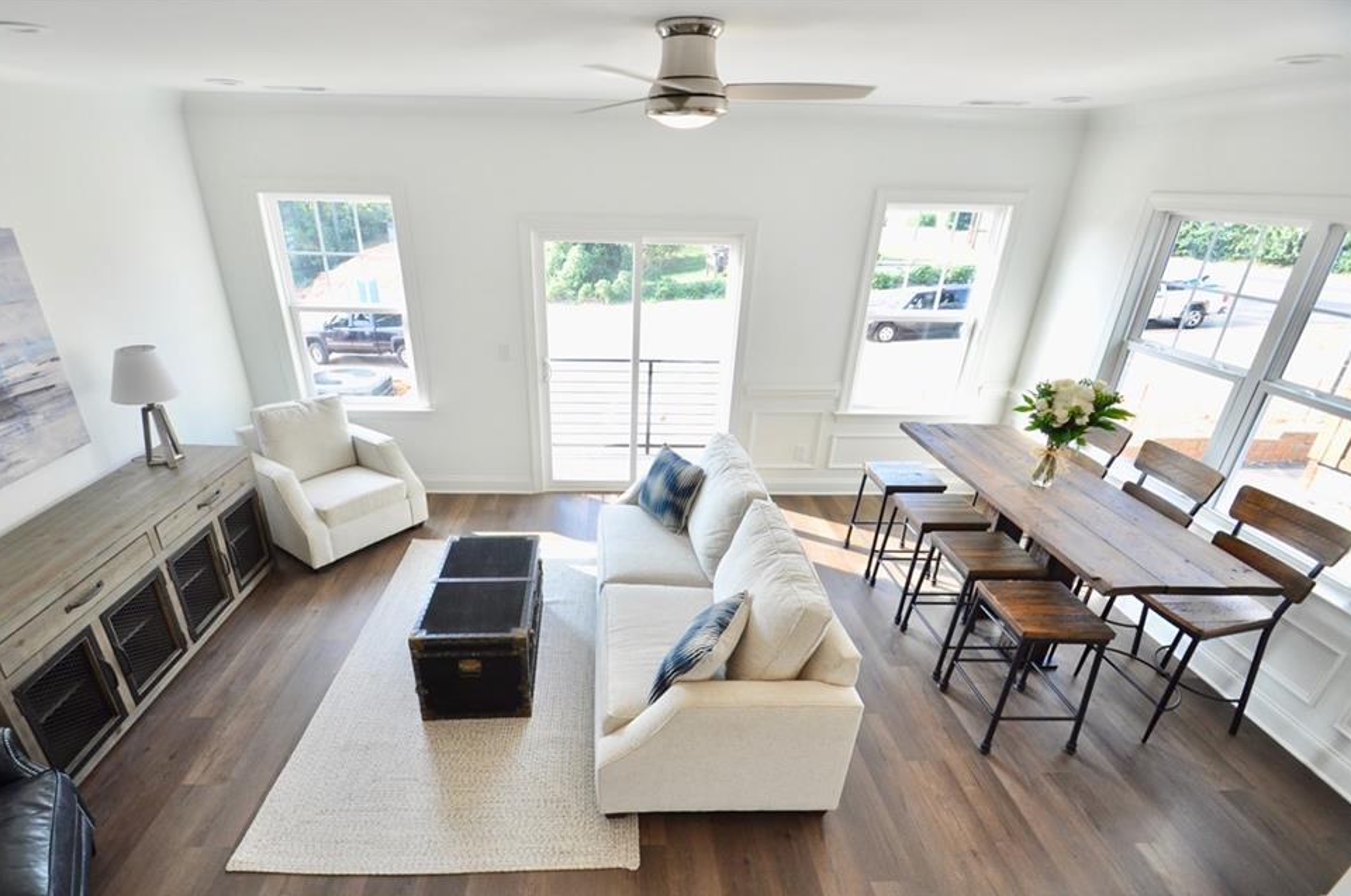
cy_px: 473
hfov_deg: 96.7
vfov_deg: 73.5
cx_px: 640
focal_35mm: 16
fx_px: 600
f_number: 5.6
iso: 400
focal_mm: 10
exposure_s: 1/125
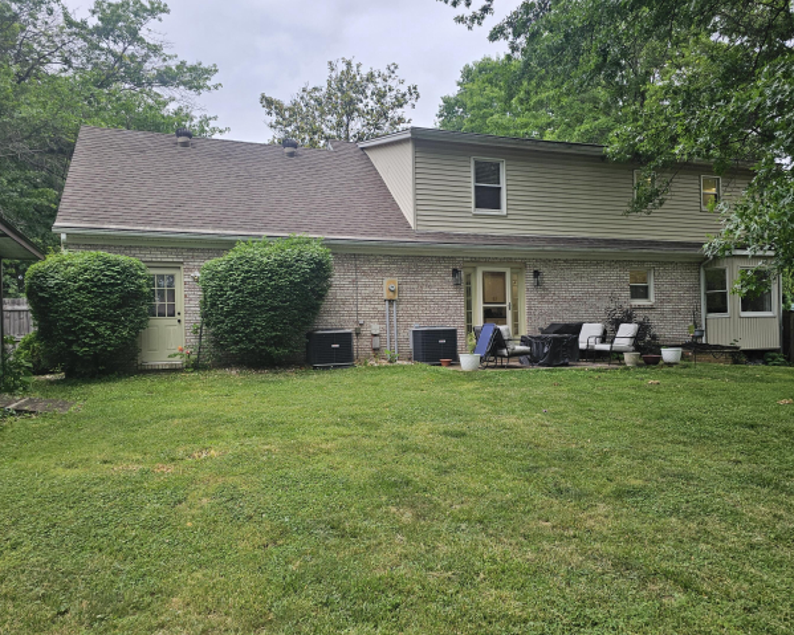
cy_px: 326
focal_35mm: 25
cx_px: 396
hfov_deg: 68.1
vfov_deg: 56.8
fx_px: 587
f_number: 1.7
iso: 20
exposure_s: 1/180
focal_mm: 6.3
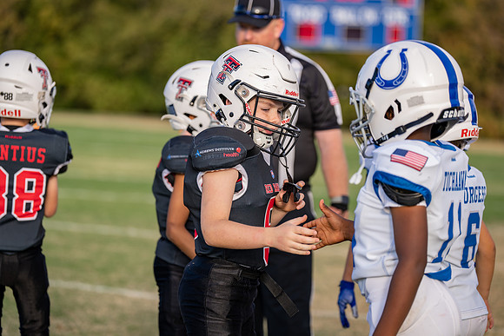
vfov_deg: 10.7
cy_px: 168
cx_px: 252
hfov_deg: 16.0
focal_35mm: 128
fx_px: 1792
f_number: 2.8
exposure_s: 1/640
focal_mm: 128
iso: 100
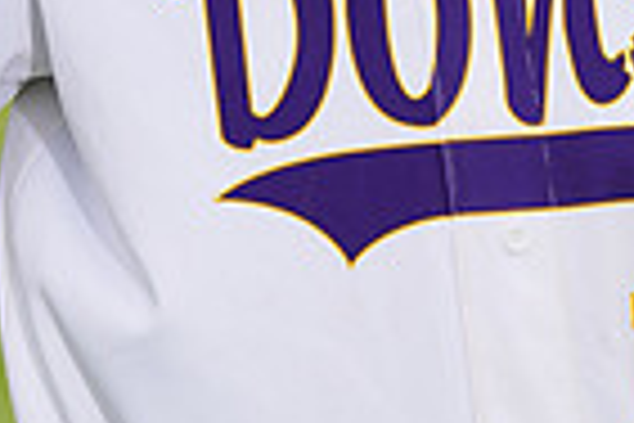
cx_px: 157
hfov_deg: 2.5
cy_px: -335
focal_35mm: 824
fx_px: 14510
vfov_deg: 1.7
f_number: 9
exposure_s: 1/250
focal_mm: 200
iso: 160
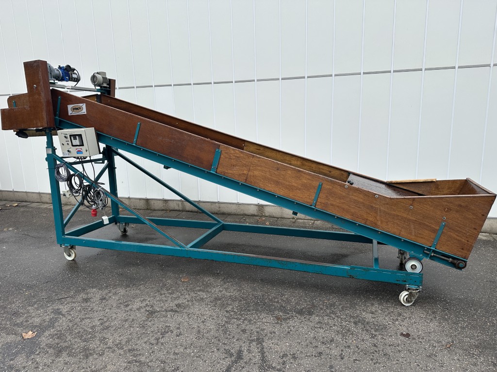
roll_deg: +0.7
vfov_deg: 56.8
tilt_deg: -10.5
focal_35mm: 24
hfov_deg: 71.6
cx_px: 248
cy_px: 186
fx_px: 345
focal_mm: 6.86
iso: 80
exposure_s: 1/918
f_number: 1.78
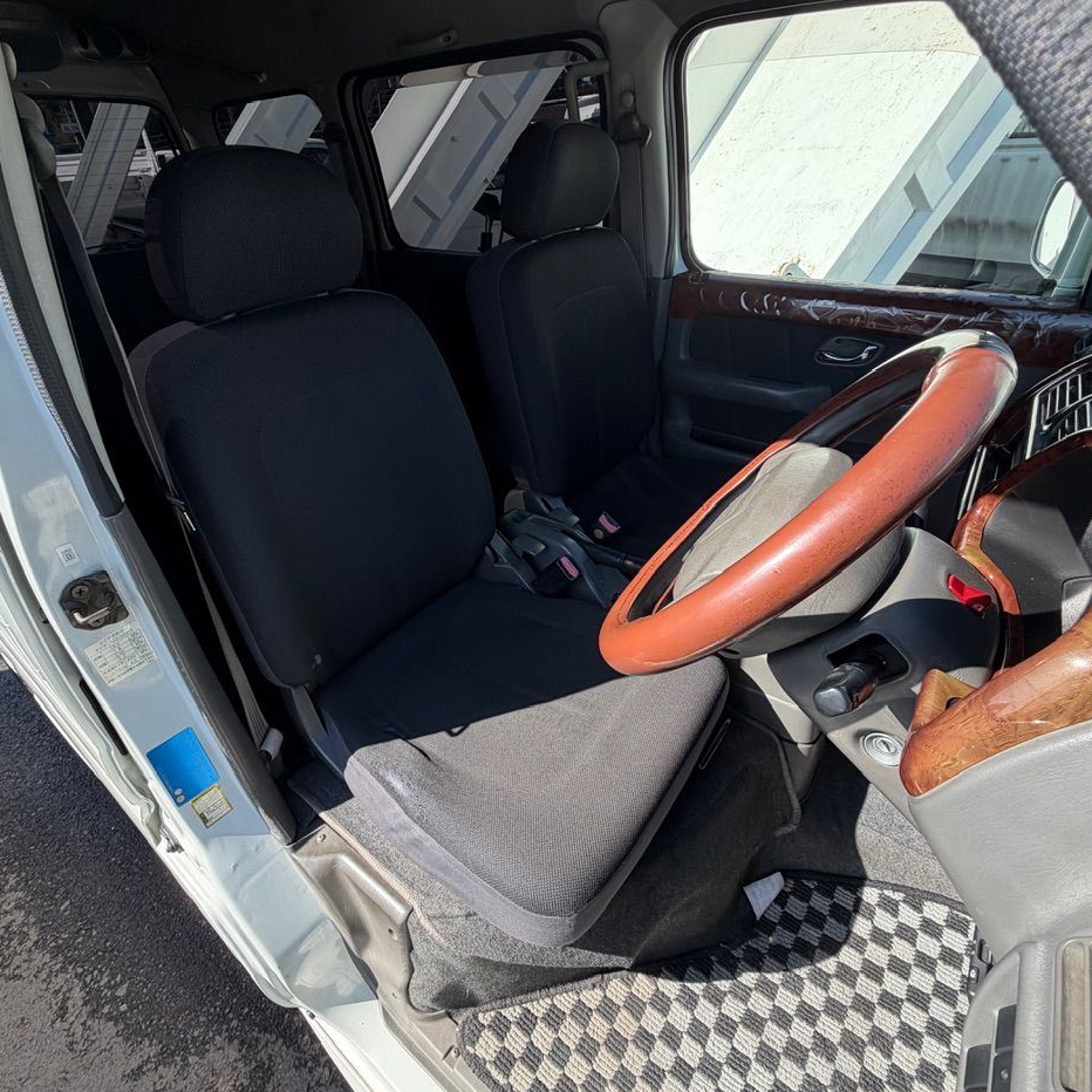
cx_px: 482
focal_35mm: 17
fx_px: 607
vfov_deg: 84.0
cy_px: 534
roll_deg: +5.0
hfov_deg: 83.6
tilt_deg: -34.2
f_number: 2.2
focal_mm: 2.22
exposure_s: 1/475
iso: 64
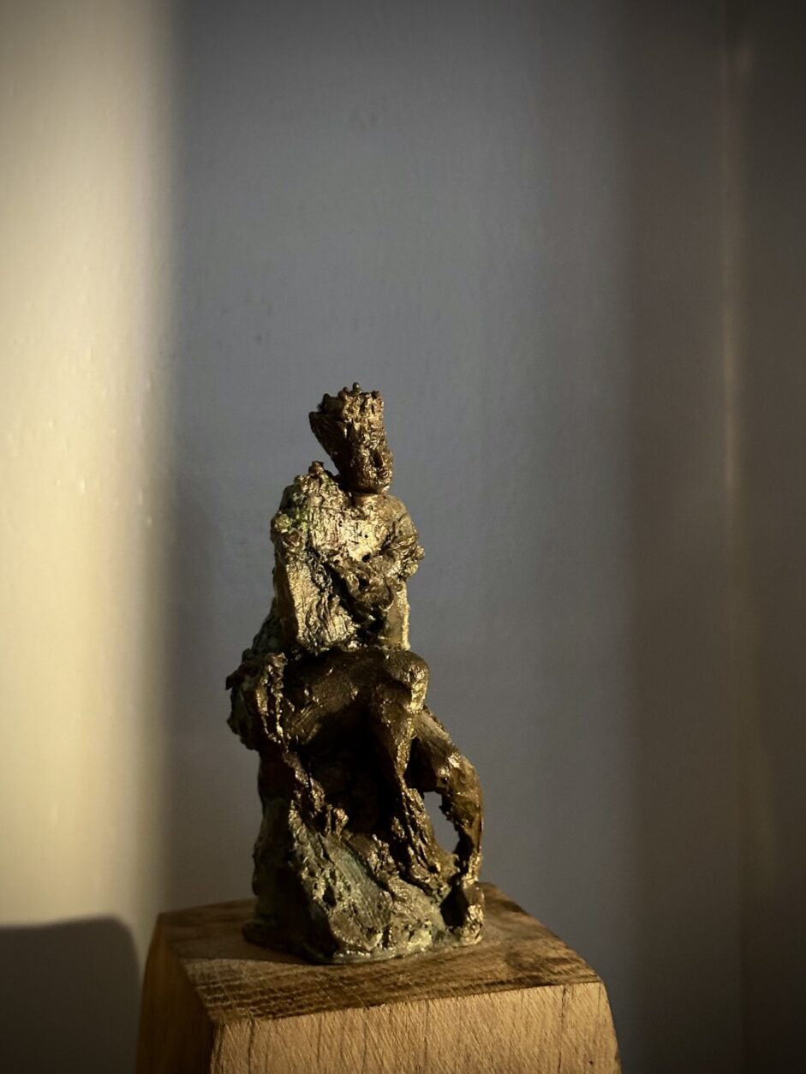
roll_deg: -0.6
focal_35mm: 48
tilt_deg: -3.6
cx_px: 403
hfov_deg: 30.3
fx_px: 1490
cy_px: 537
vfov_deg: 39.6
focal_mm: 6.86
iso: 640
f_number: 1.78
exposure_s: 1/27
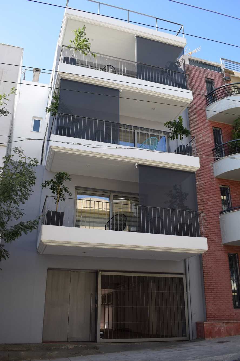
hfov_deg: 41.7
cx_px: 120
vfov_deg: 59.5
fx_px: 315
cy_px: 180
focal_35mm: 32
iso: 220
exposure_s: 1/250
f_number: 8
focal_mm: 21
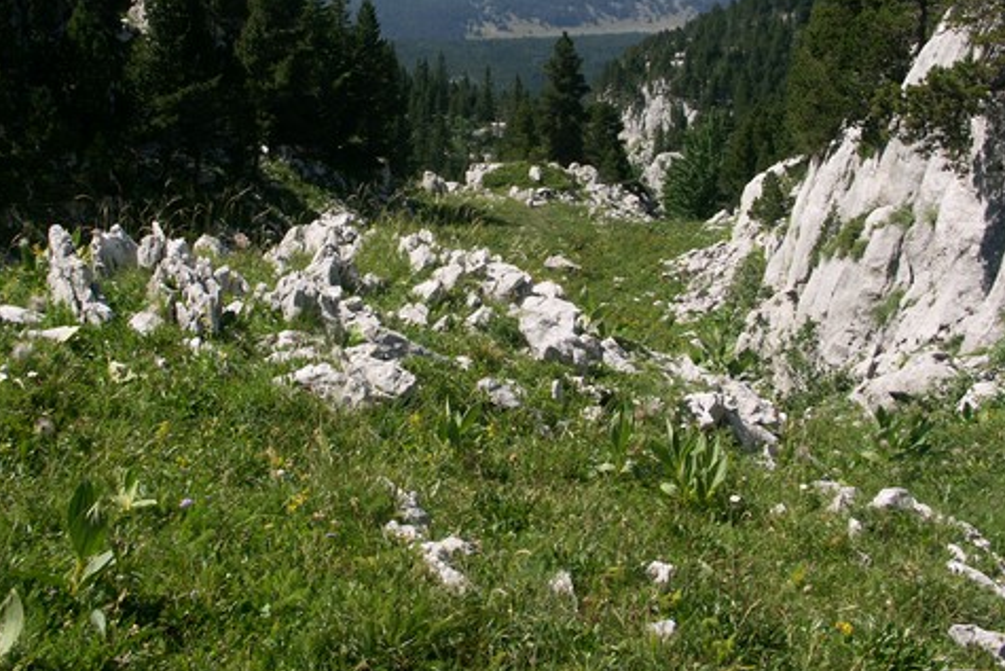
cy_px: 218
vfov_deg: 29.0
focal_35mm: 46
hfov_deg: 42.7
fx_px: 1284
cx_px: 440
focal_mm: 8.91
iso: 64
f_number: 7.1
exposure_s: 1/250
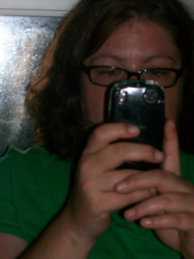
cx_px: 108
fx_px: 808
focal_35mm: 108
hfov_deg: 13.7
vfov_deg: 18.2
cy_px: 114
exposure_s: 1/109
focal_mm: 14.3
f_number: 4.3
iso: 140
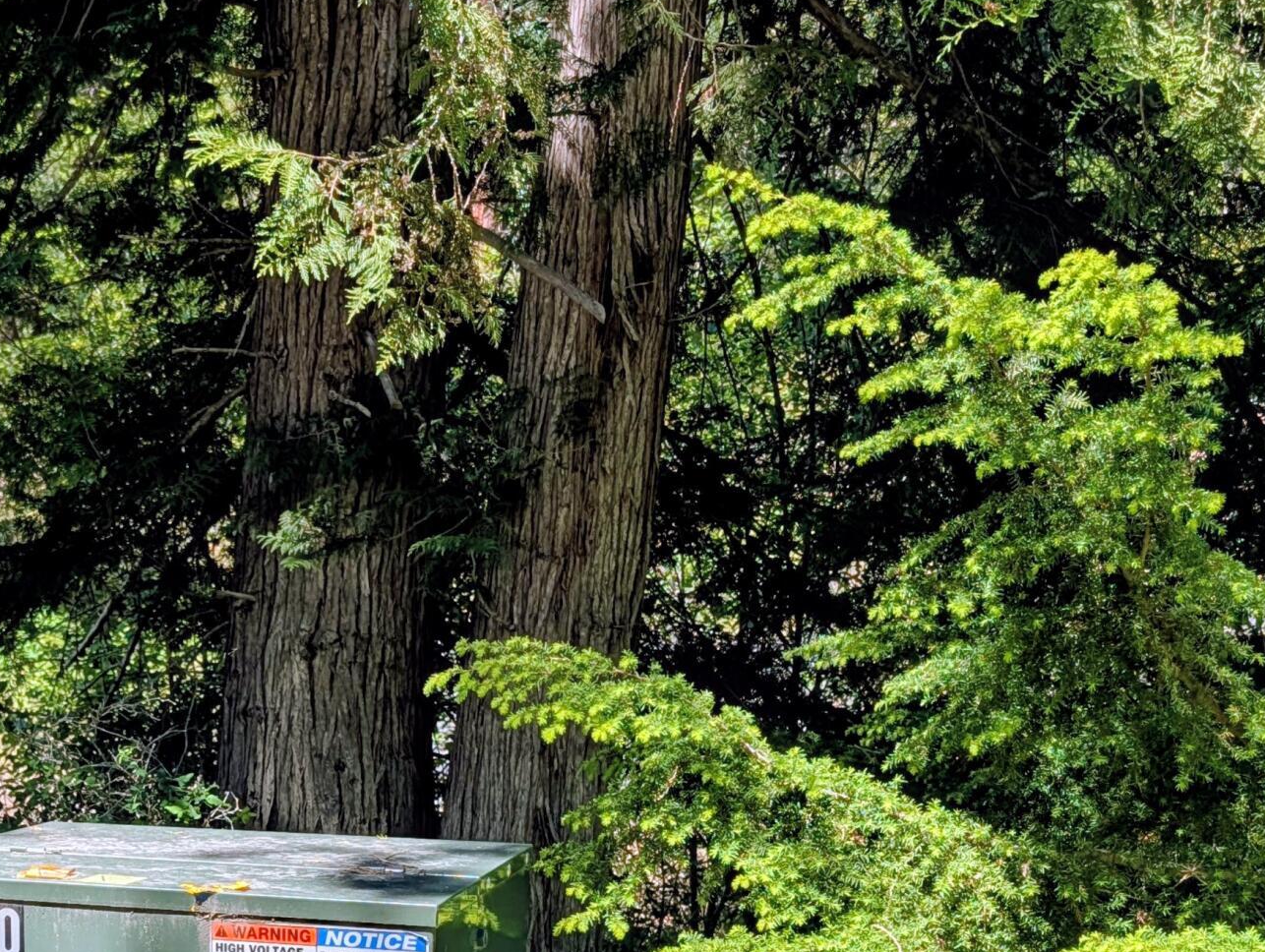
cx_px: 232
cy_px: 942
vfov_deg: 25.0
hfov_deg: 33.2
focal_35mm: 56
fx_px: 2049
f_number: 1.68
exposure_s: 1/781
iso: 20
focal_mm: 6.9
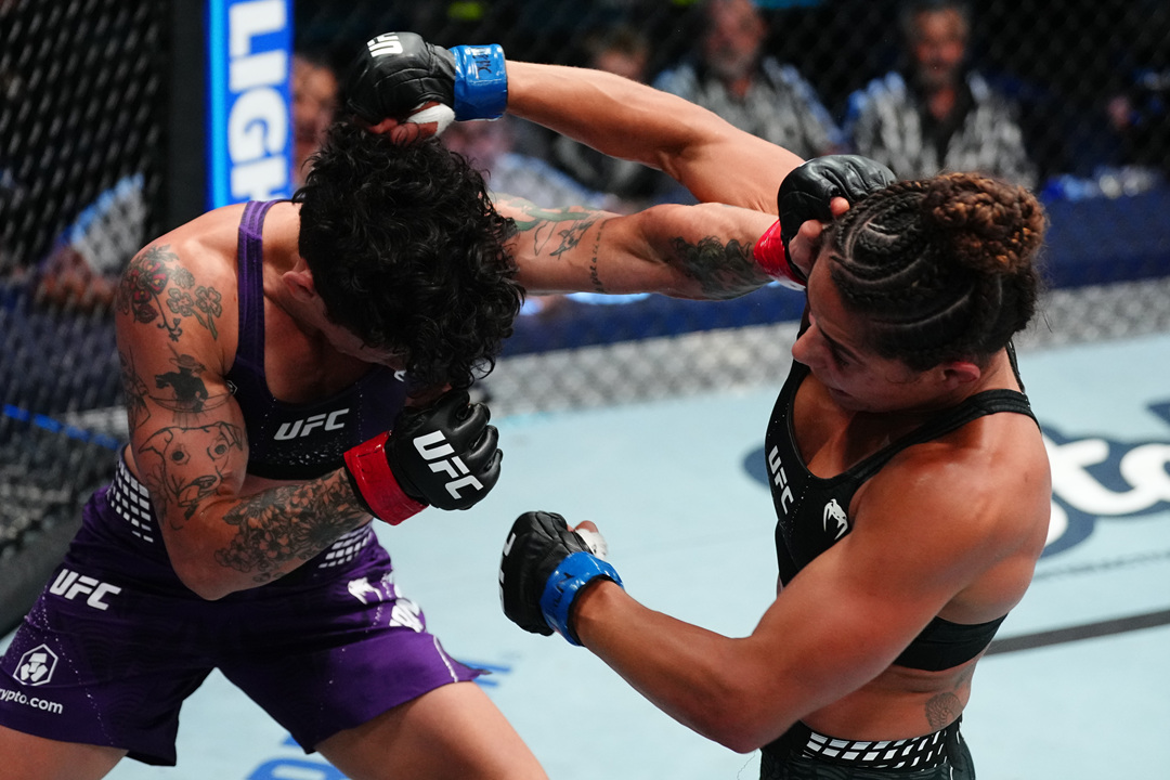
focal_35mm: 70
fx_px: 2275
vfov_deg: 19.5
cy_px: 390
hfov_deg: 28.8
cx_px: 585
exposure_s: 1/1250
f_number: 2.8
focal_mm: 70
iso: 5000
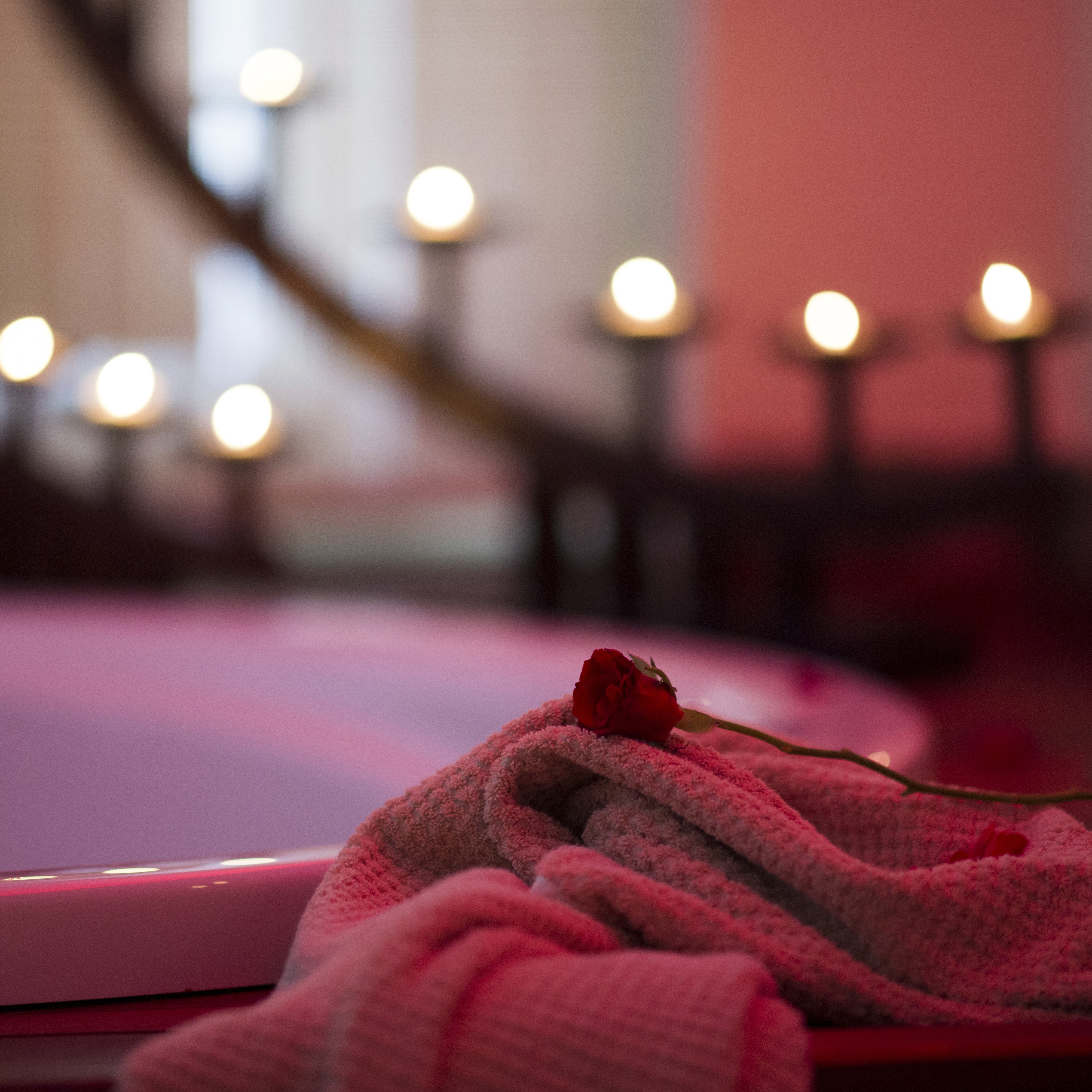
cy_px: 546
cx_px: 492
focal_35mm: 173
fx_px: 6174
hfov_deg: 10.1
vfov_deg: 10.1
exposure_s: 1/30
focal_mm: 135
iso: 800
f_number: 1.8
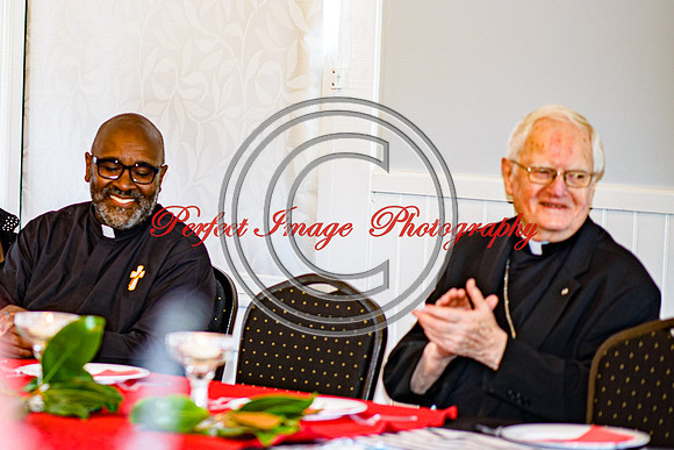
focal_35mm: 196
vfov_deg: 7.0
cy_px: 215
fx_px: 3673
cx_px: 49
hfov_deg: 10.4
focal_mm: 105
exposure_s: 1/125
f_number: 1.8
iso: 180
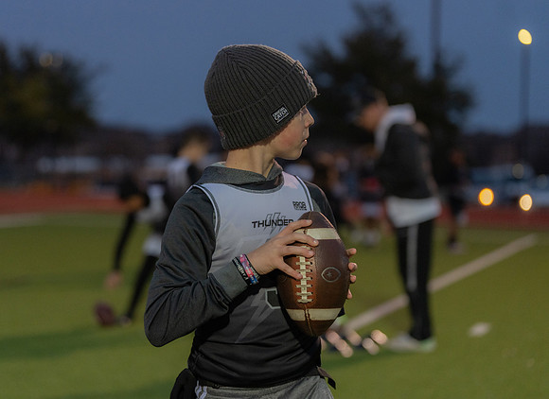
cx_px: 225
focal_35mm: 109
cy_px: 183
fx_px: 1712
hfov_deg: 18.2
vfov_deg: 13.3
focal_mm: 95
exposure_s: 1/1000
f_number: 2.8
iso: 2000
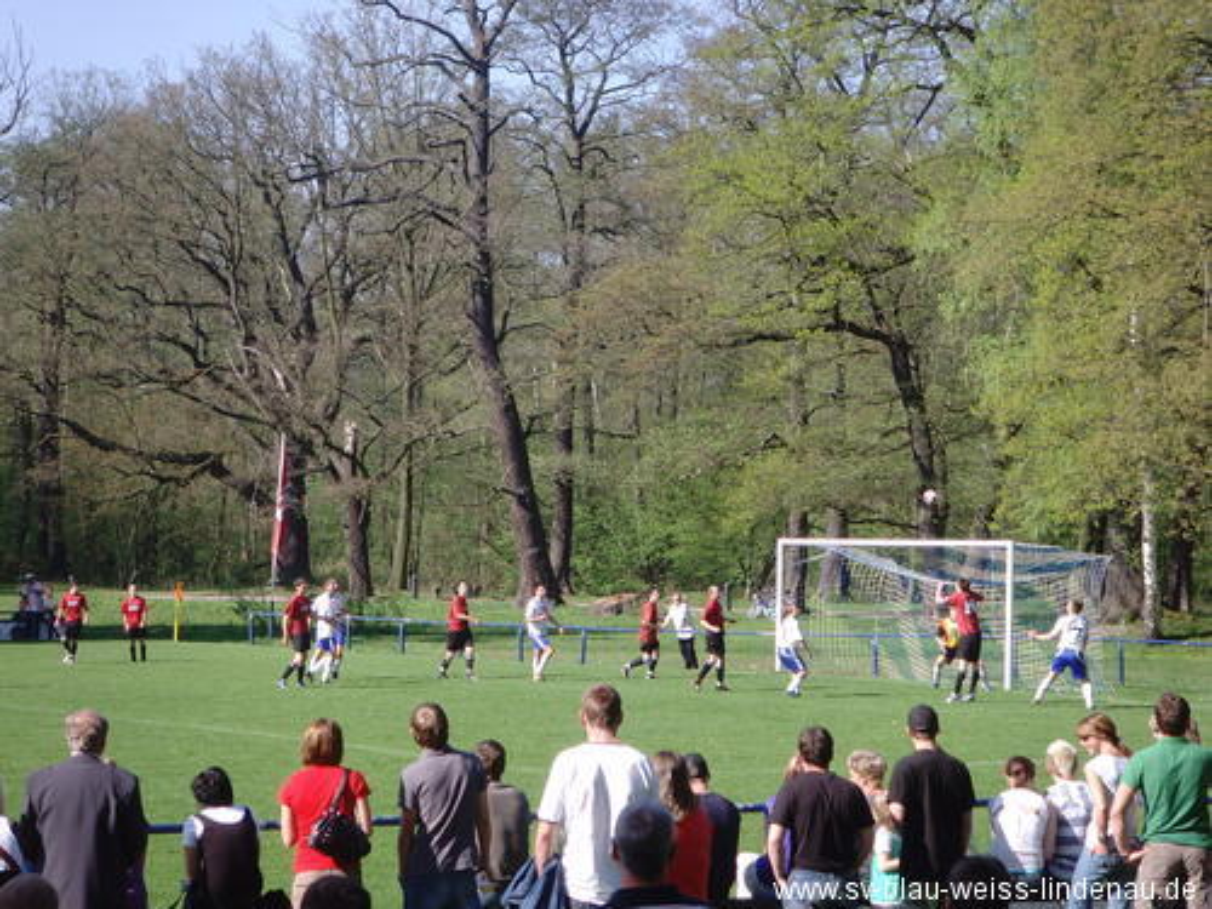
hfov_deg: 16.8
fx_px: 4096
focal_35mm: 117
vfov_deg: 12.7
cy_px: 454
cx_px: 606
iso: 80
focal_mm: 19.8
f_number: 4.5
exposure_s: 1/250
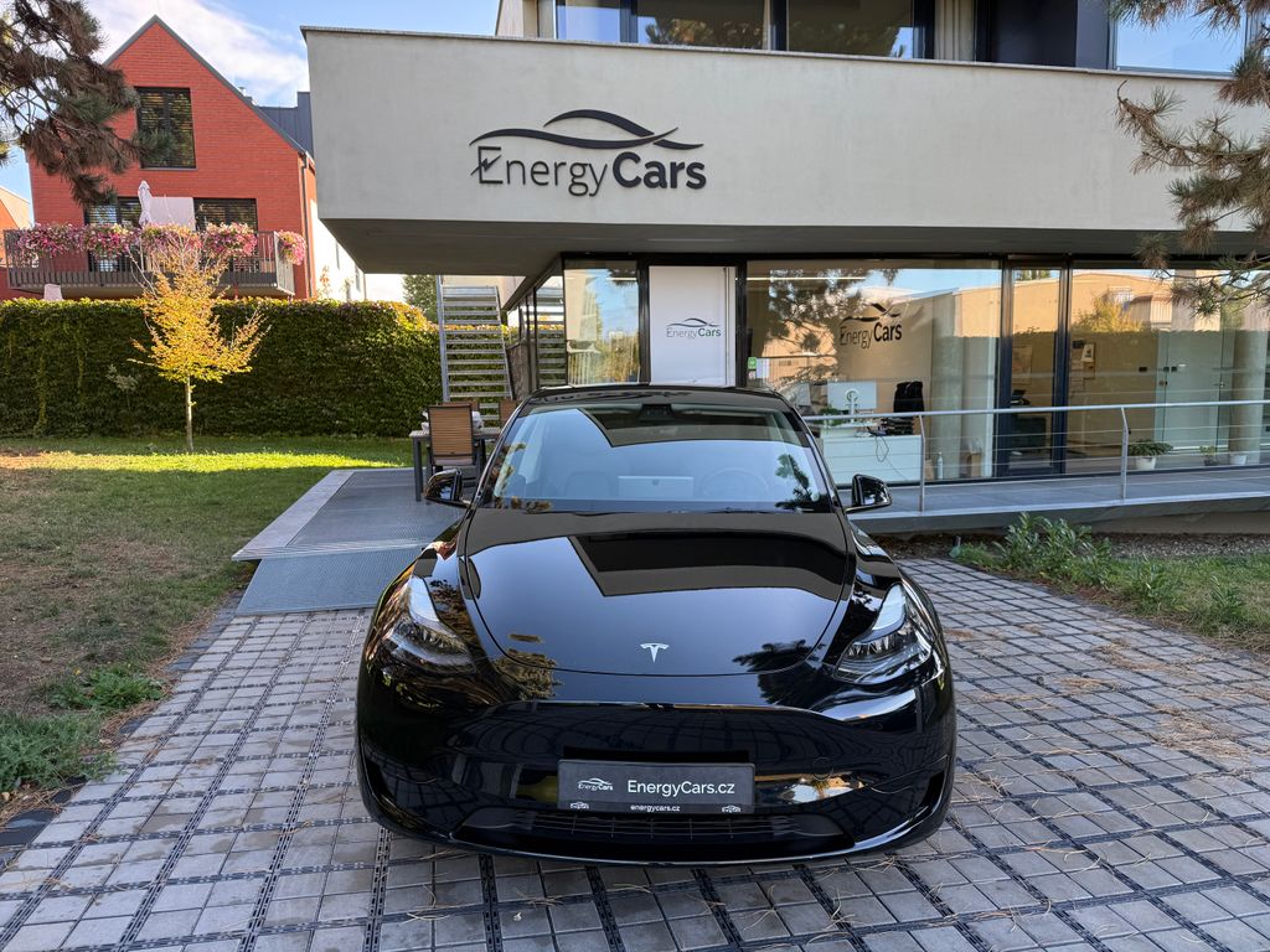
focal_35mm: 24
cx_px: 635
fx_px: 881
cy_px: 476
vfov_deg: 56.8
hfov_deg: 71.6
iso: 64
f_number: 1.78
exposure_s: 1/224
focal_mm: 6.76
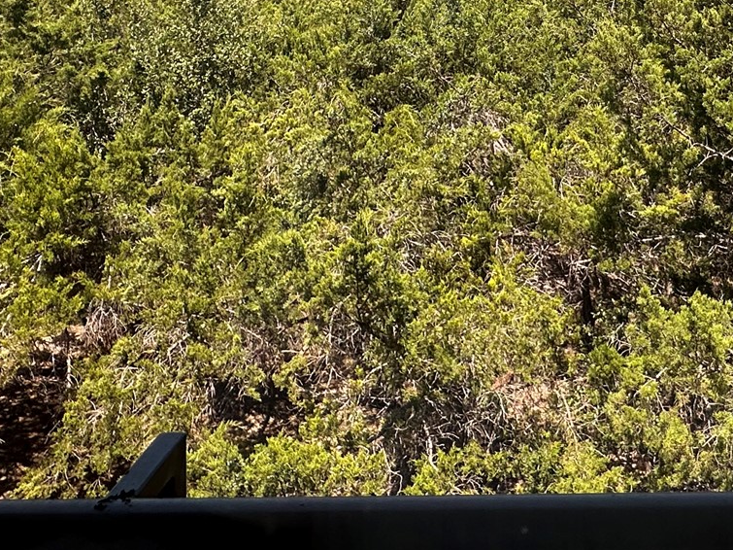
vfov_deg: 34.2
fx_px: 805
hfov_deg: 47.1
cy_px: -5
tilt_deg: +0.6
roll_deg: +0.1
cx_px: 552
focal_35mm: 38
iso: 40
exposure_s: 1/824
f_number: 2.2
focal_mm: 2.22
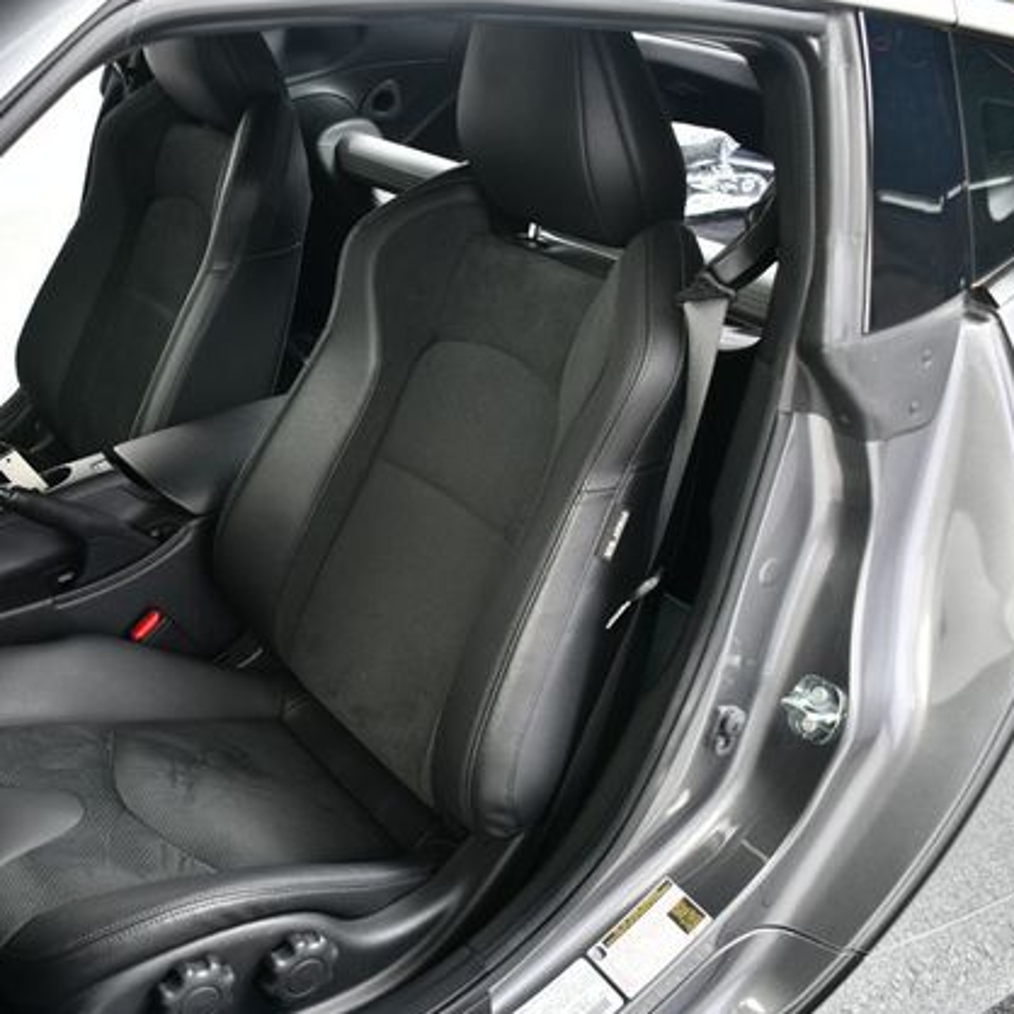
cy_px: 509
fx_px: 1293
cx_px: 311
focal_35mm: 39
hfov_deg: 42.1
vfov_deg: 42.8
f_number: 4
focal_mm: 20
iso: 100
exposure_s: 1/160
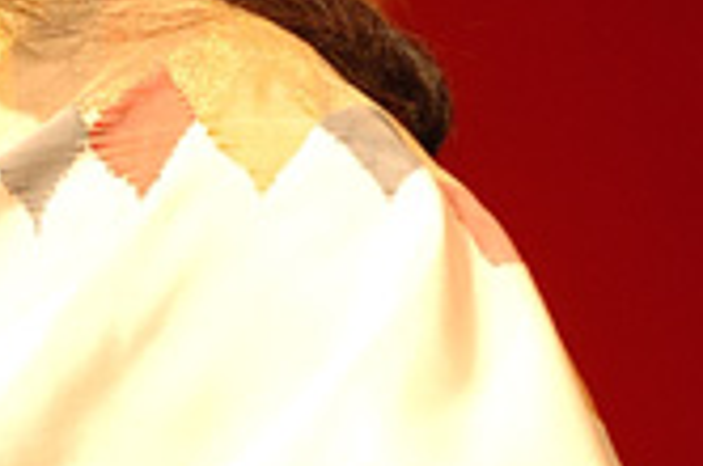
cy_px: -85
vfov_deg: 2.1
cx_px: -517
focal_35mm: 650
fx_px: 12669
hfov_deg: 3.2
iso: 400
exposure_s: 1/60
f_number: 4
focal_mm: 120
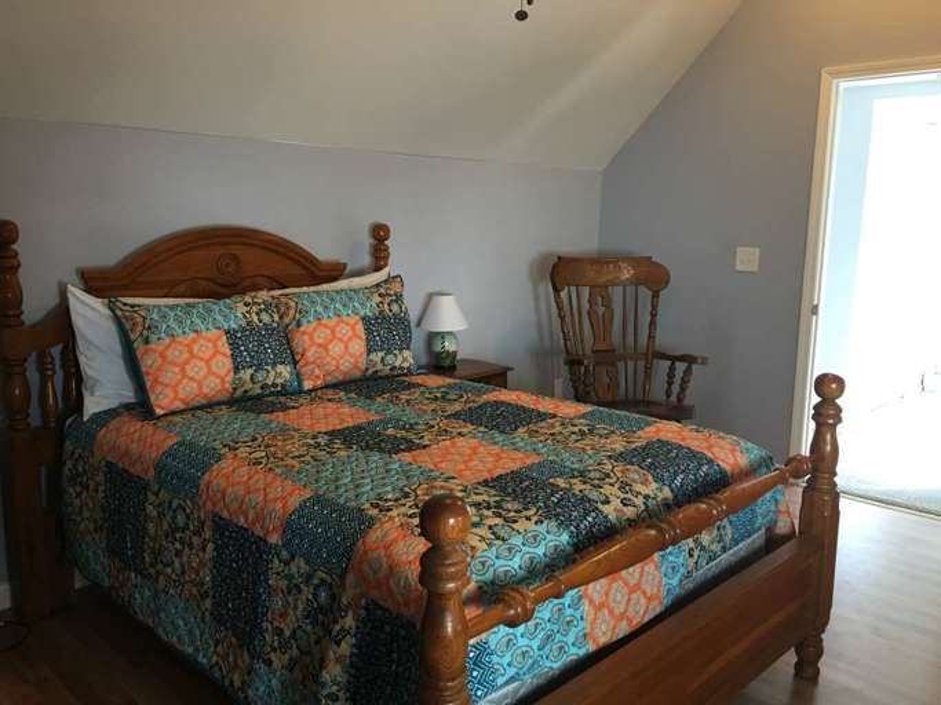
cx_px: 470
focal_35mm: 29
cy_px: 352
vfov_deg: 48.2
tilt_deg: -9.7
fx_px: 788
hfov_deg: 61.7
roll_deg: -0.6
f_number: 2.2
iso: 50
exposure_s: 1/15
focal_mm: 4.15
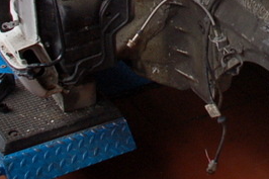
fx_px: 777
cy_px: -74
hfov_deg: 19.1
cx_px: 273
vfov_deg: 12.6
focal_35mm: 104
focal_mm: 18
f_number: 5
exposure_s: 1/100
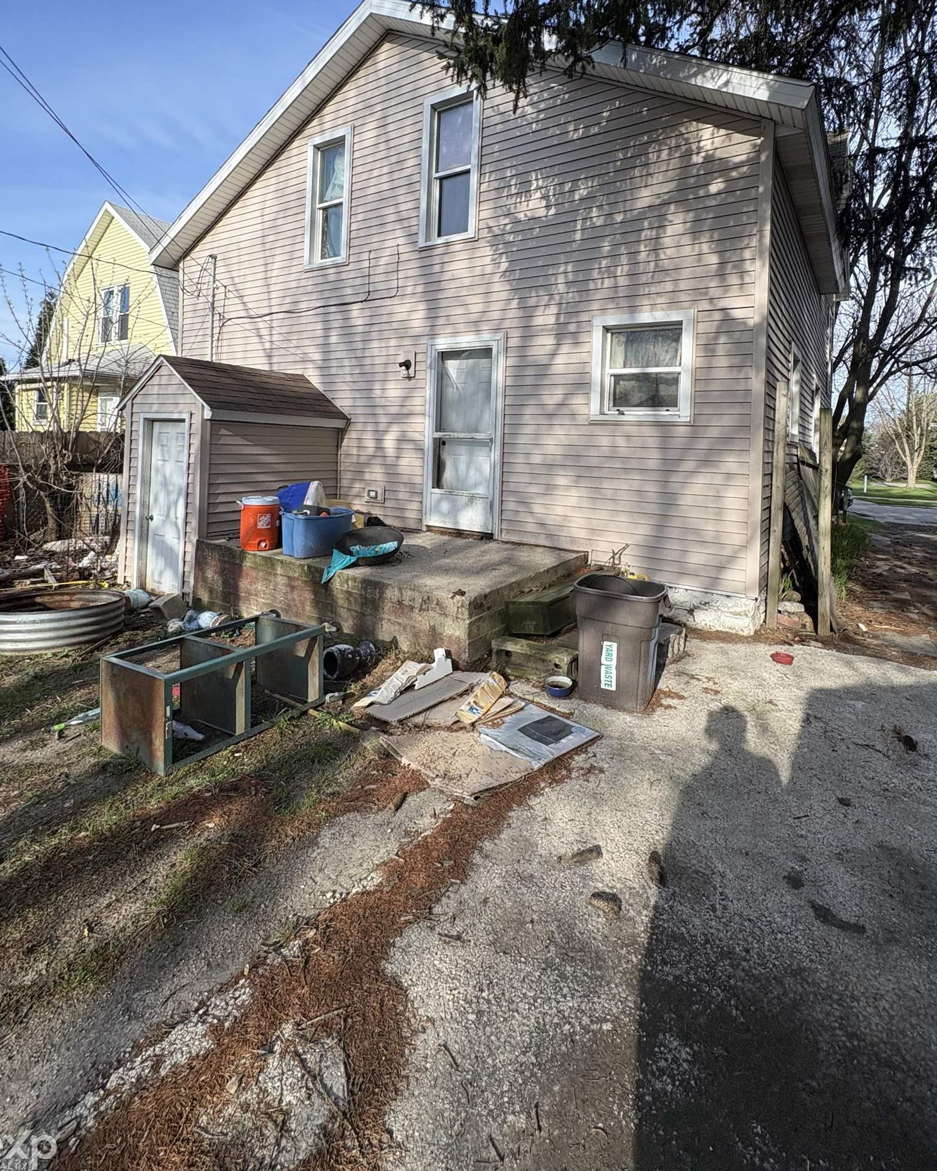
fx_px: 589
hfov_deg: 76.7
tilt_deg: +1.8
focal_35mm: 17
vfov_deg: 88.0
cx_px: 524
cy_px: 444
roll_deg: -2.2
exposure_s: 1/932
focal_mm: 2.22
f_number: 2.2
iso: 50
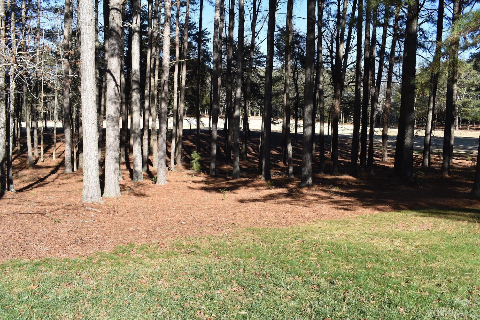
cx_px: 247
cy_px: 159
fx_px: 413
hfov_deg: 60.3
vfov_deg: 42.3
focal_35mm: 31
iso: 200
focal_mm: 20
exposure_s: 1/250
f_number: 8
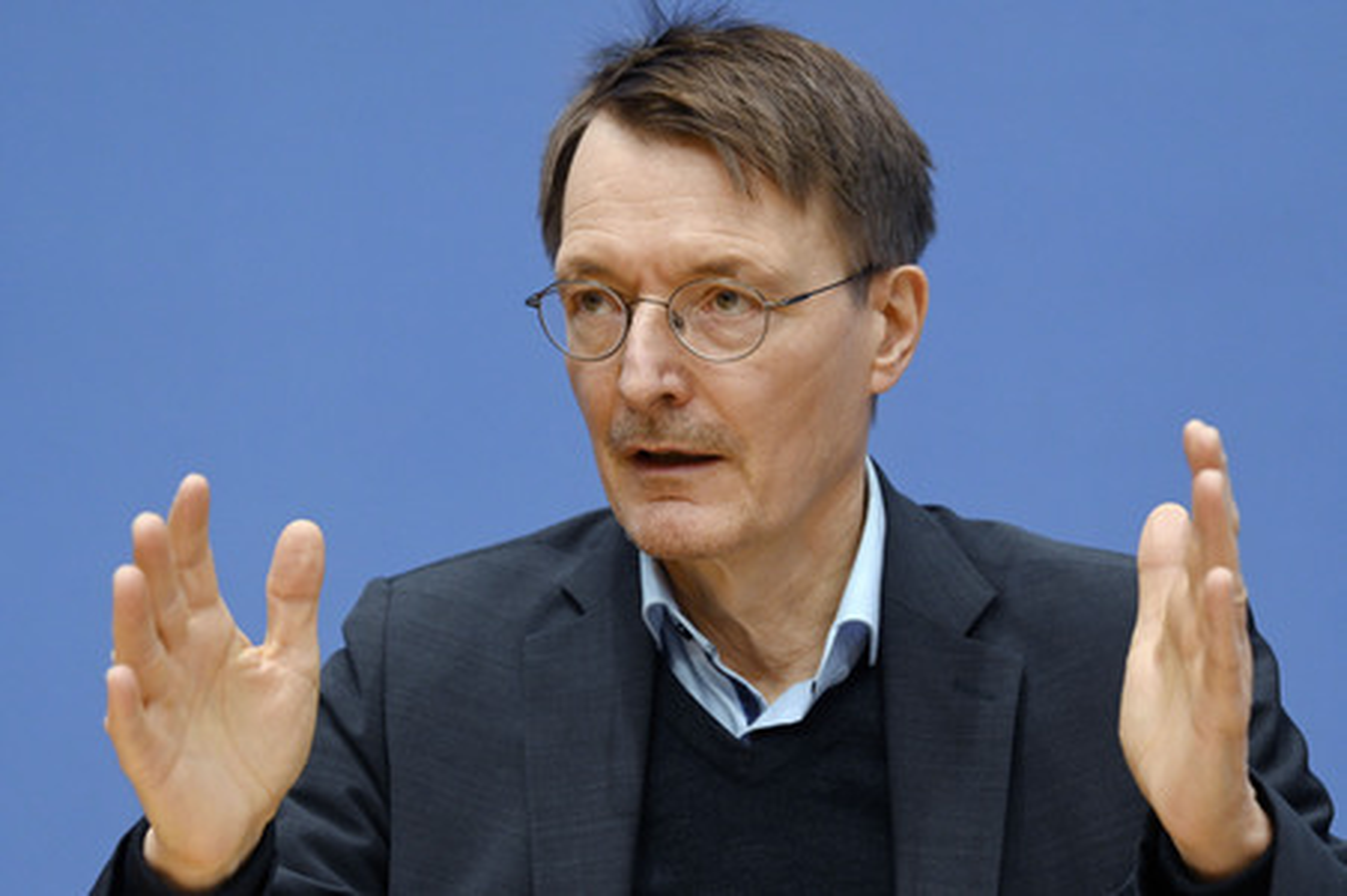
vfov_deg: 9.1
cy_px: 448
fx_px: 5608
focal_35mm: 150
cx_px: 674
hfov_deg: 13.7
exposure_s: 1/500
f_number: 5.6
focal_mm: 150
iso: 4000
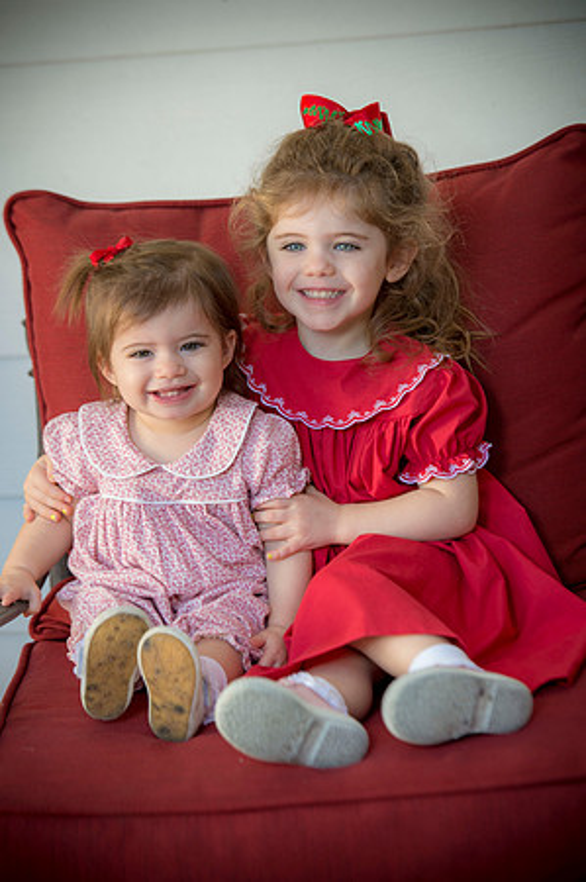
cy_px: 441
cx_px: 293
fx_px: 3304
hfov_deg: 10.1
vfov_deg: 15.2
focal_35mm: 135
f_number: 4.5
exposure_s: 1/200
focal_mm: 135
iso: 320
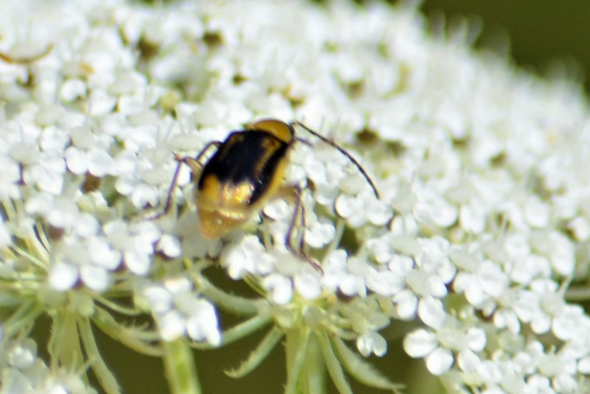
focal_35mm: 501
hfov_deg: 4.1
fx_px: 8215
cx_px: 294
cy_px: 202
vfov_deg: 2.7
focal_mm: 300
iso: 100
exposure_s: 1/320
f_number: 8
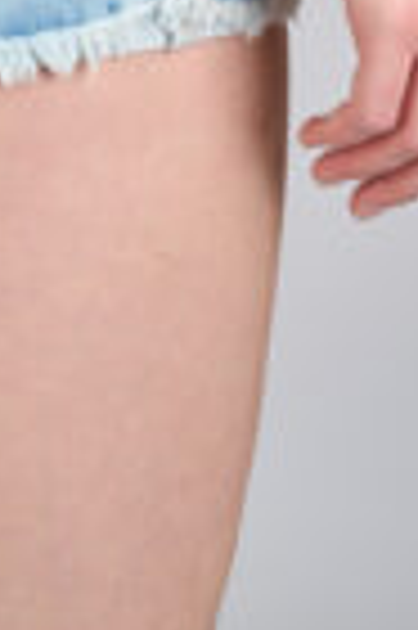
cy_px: -284
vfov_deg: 10.5
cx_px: -117
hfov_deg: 7.2
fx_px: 3304
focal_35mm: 189
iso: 100
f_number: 13
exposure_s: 1/200
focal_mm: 58.7
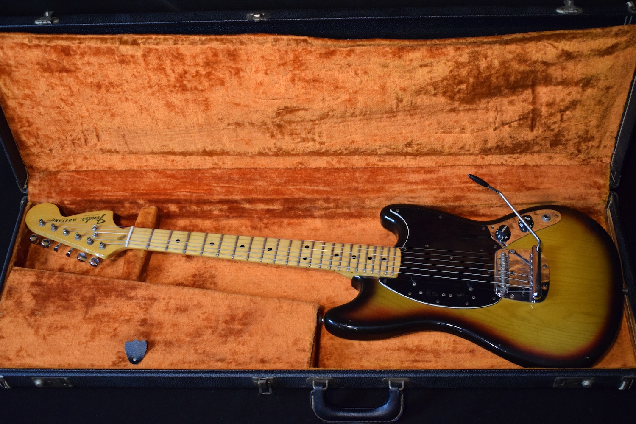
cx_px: 318
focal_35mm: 51
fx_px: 901
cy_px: 212
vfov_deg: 26.5
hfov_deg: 38.9
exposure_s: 1/60
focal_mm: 34
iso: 3600
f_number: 4.5
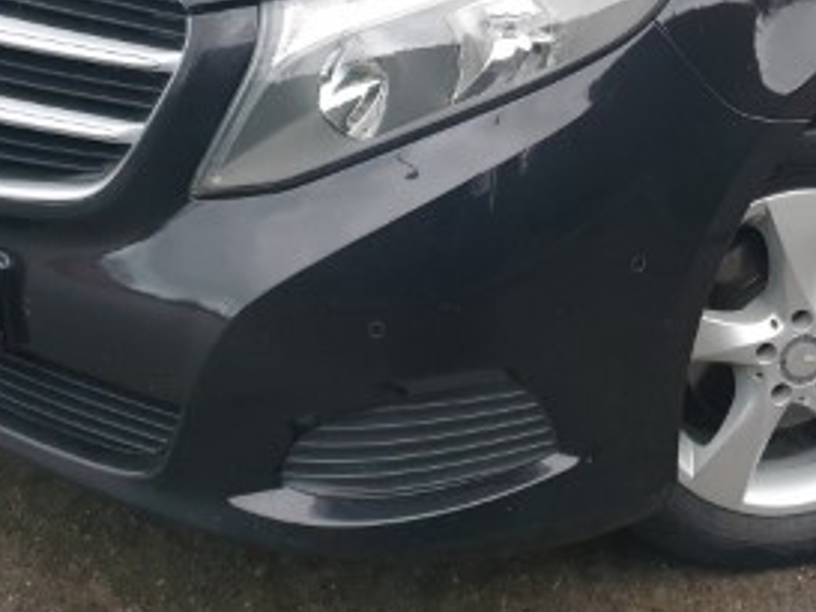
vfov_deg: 23.0
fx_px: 1439
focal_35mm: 61
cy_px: -15
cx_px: 676
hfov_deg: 30.7
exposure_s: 1/48
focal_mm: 4.3
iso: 250
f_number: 1.5
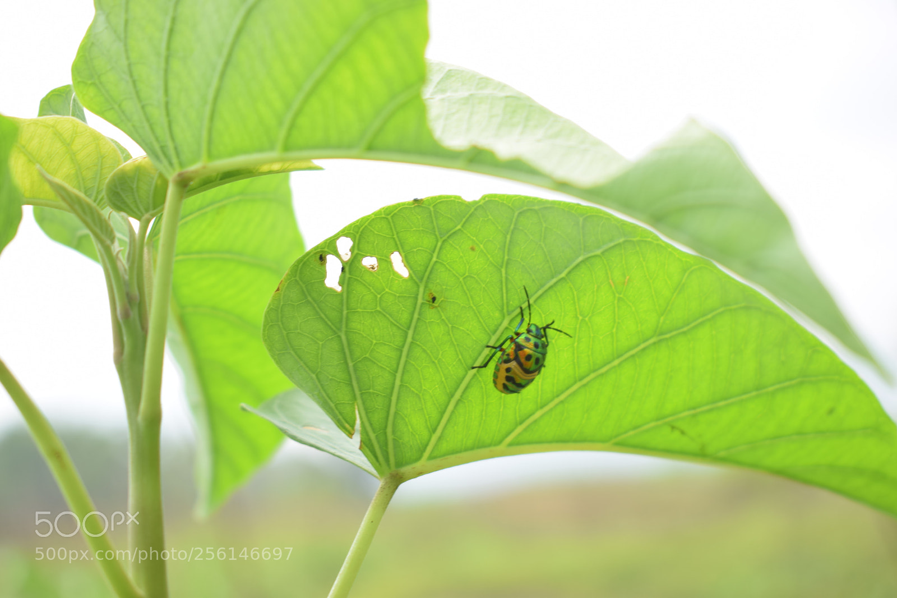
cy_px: 299
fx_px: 1495
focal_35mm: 60
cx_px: 448
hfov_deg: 33.4
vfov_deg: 22.6
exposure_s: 1/160
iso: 100
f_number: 5.6
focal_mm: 40
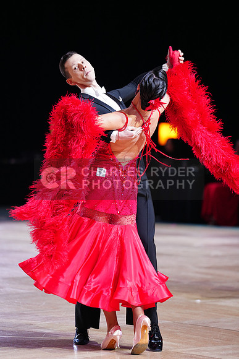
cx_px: 120
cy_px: 180
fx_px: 1931
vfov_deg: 10.6
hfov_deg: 7.1
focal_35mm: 194
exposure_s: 1/500
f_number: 2.8
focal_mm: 194
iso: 2000
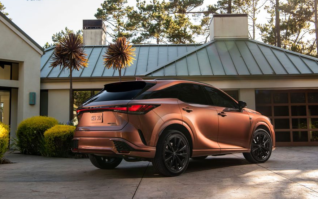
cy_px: 90
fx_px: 390
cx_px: 165
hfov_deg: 44.3
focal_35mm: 45
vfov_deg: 28.6
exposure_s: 1/80
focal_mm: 38
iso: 400
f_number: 8
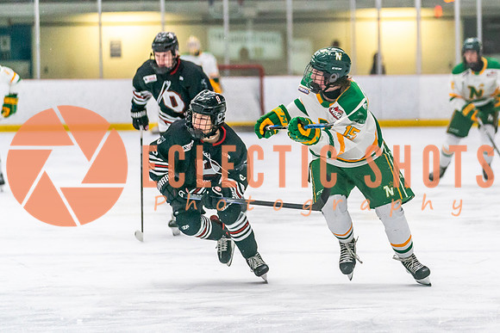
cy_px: 147
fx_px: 3073
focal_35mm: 221
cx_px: 343
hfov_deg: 9.3
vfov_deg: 6.2
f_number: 2.8
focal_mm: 128
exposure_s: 1/1250
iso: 3200
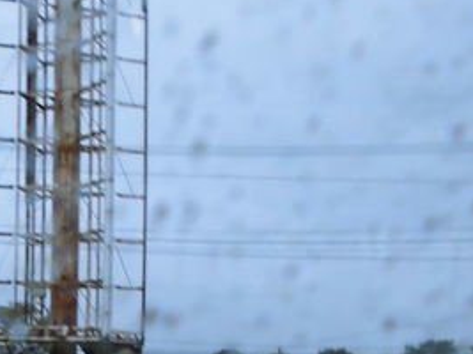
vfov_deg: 18.4
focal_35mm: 78
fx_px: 1065
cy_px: 352
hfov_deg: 22.2
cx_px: -161
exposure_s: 1/60
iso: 200
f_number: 3.5
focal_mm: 4.6
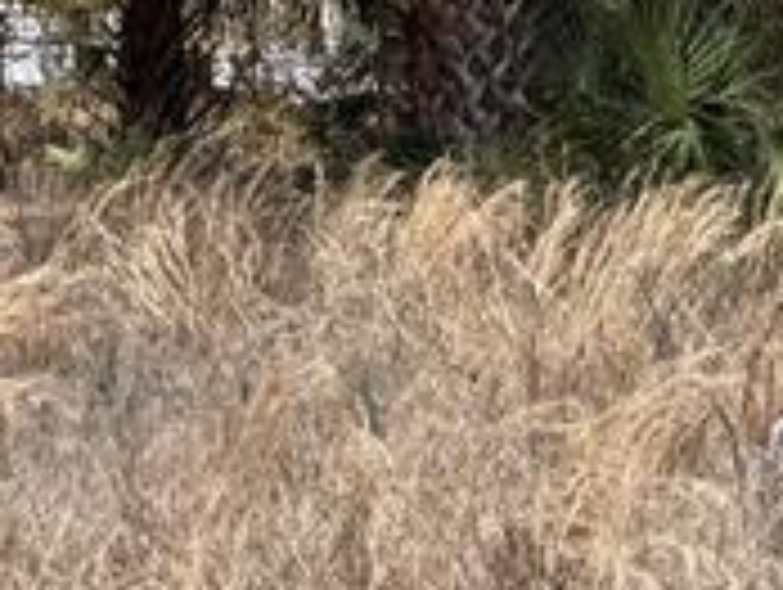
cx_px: 454
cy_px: -32
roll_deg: -2.6
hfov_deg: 14.0
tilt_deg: +1.1
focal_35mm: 141
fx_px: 3194
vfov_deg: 10.4
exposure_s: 1/1901
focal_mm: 6.76
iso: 80
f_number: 1.78
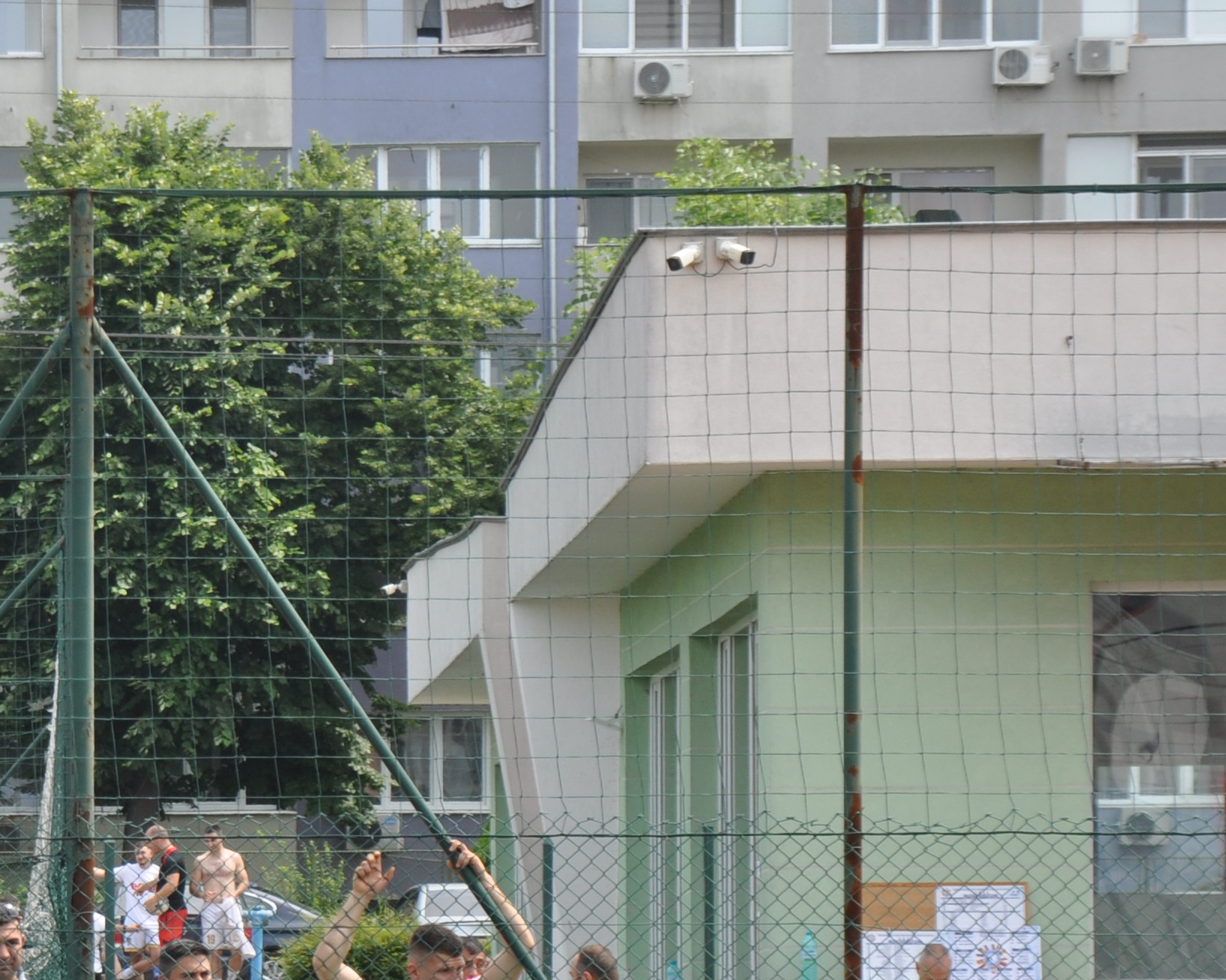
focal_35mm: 192
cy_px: 954
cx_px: 201
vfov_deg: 8.0
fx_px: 6966
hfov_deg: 10.0
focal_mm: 52
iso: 200
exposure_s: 1/250
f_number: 8
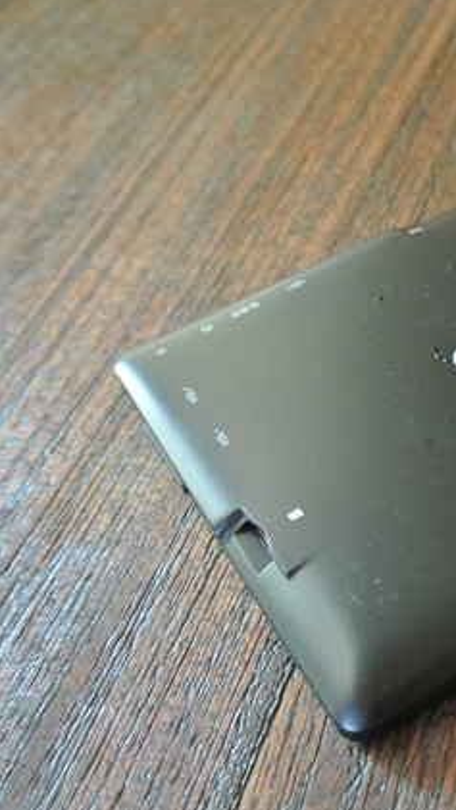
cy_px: 404
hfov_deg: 21.1
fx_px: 1096
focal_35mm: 51
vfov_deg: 40.6
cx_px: 614
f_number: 3.8
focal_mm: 12.2
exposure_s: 1/15
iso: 1600
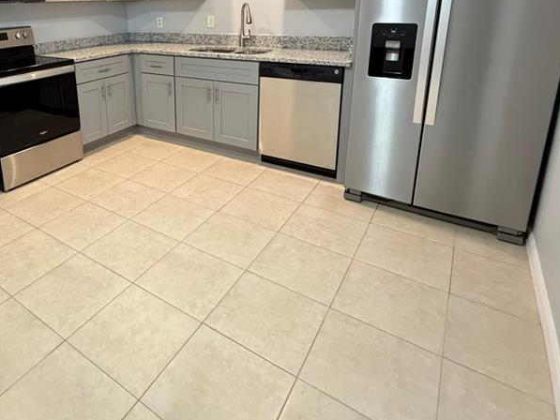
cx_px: 166
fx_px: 388
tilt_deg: -13.8
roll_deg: +2.3
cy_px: 97
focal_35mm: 24
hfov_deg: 68.6
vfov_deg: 53.8
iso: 640
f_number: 2.2
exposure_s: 1/60
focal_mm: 2.22
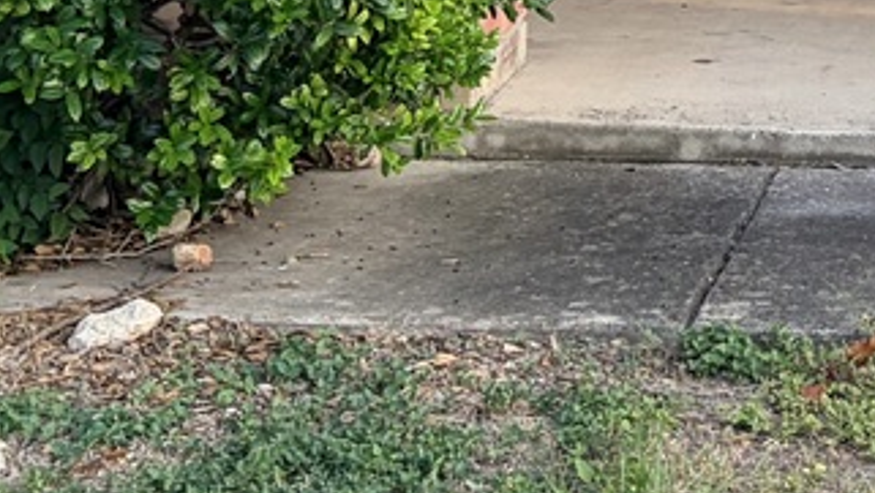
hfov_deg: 16.5
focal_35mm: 127
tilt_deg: +7.8
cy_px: -872
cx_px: 913
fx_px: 2948
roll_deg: -0.3
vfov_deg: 8.4
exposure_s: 1/503
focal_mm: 5.96
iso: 50
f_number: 1.6
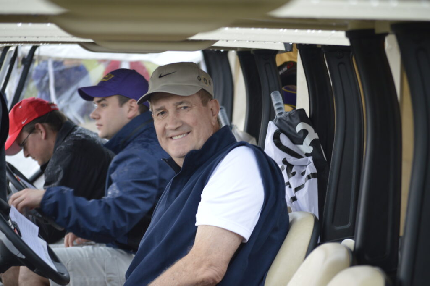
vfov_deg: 9.1
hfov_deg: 13.7
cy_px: 143
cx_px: 215
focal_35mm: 150
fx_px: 1790
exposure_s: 1/60
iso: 450
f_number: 4.5
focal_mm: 100
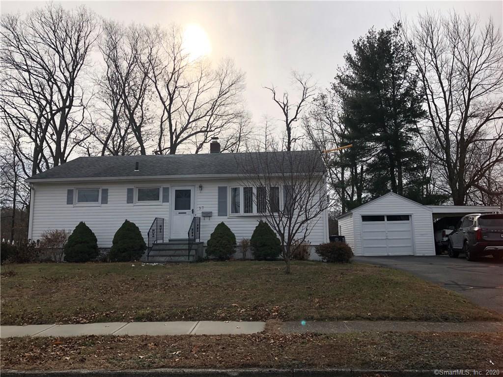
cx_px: 252
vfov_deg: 49.7
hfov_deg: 63.4
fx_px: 407
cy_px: 188
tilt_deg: +6.7
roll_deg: +0.4
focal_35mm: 28
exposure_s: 1/3040
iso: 20
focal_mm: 3.99
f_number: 1.8
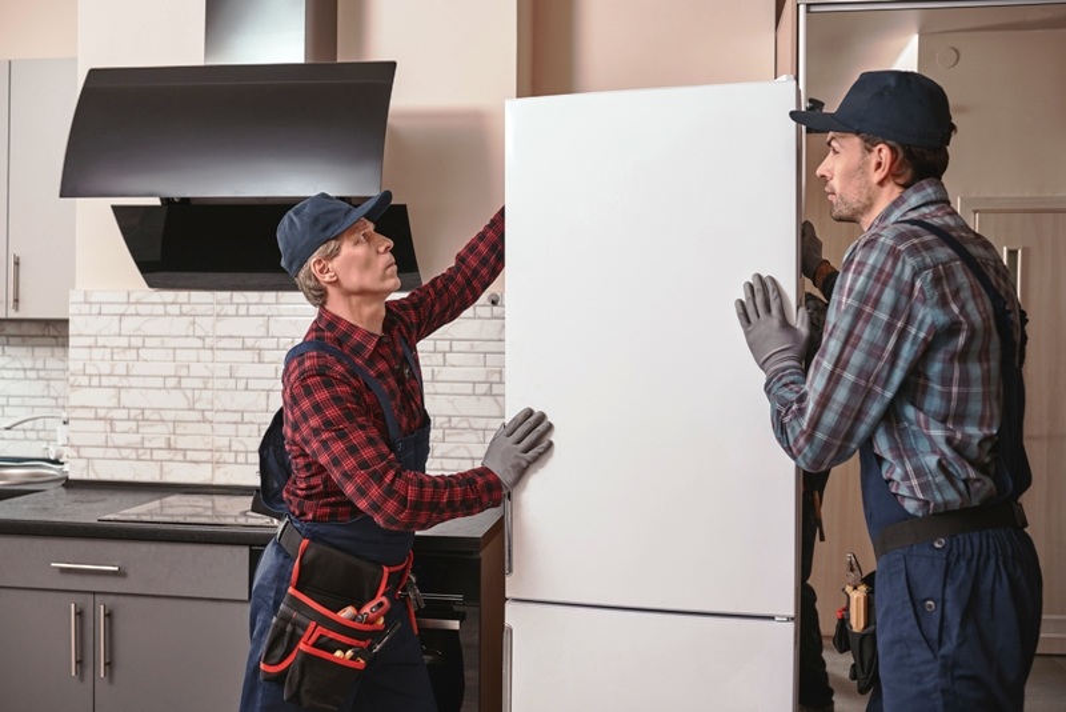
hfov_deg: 54.4
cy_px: 356
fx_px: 1037
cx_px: 533
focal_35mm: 35
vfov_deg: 37.9
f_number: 4
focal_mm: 35
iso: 320
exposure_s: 1/100
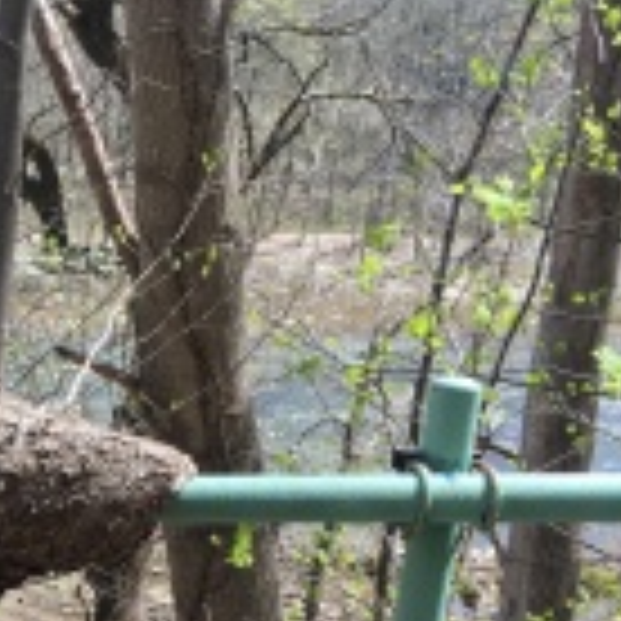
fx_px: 1380
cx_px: -126
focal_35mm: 68
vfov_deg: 24.5
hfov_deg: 23.2
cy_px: 576
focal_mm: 4.15
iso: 25
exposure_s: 1/388
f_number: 2.2
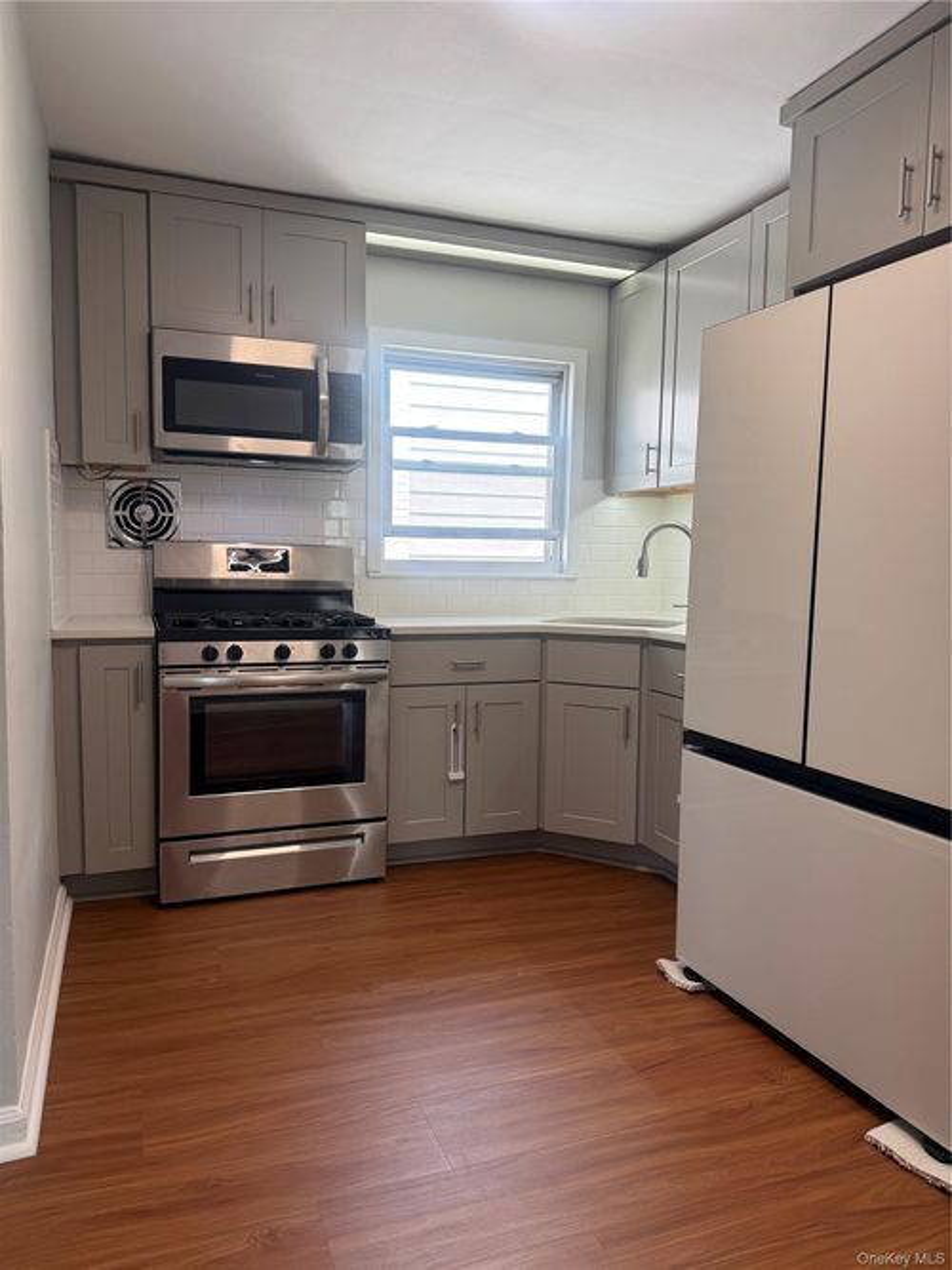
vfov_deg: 71.6
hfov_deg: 56.8
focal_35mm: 24
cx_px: 476
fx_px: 880
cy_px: 635
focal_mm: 6.76
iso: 100
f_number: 1.78
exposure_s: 1/182
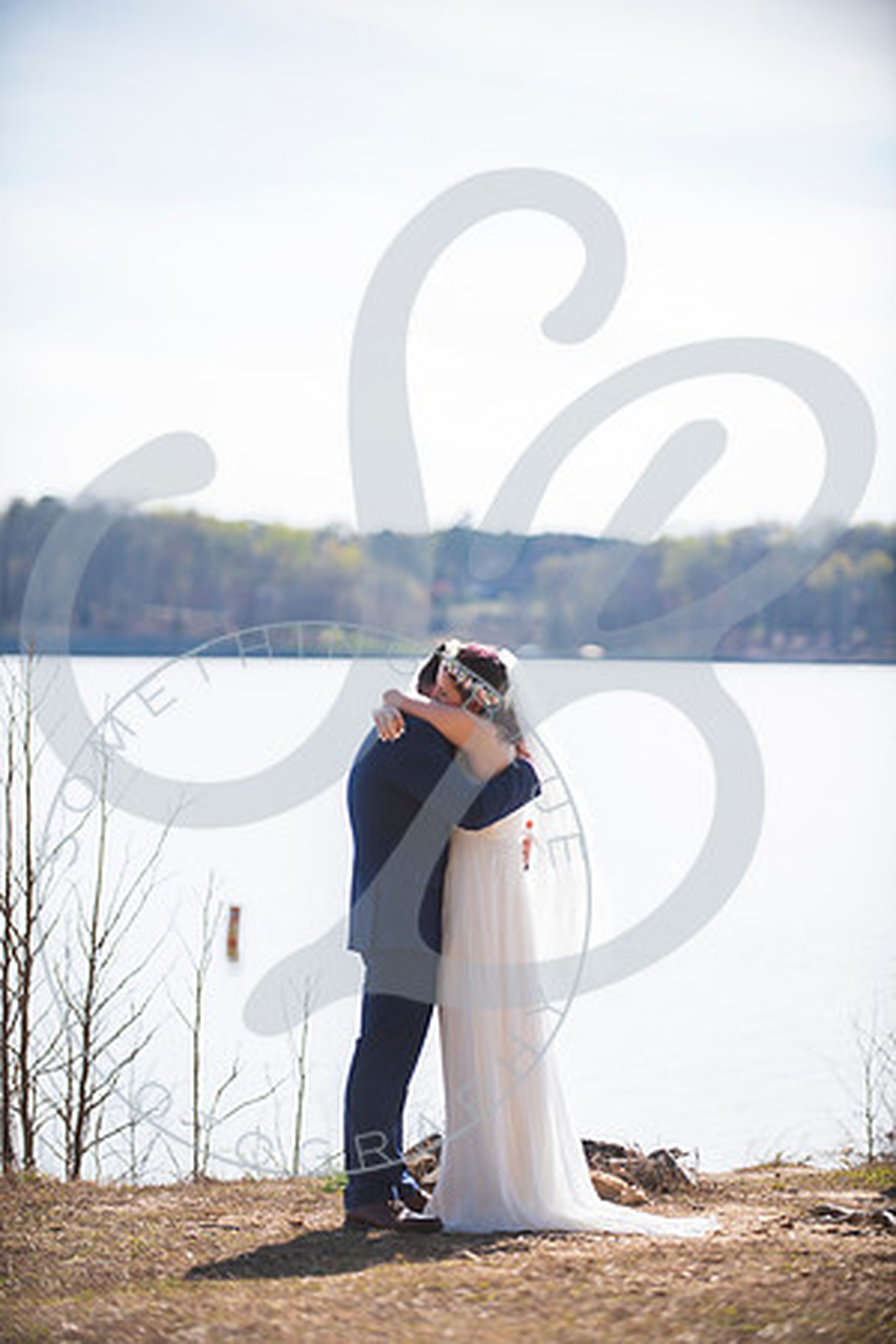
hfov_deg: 10.5
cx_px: 448
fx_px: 4853
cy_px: 672
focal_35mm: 130
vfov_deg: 15.8
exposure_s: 1/800
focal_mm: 130
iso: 100
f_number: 2.8
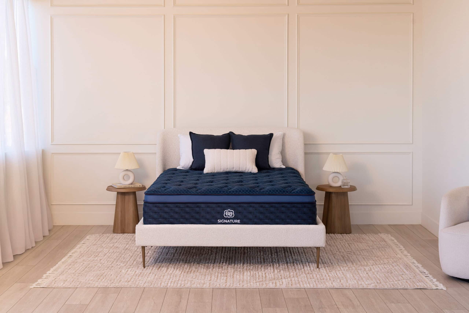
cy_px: 156
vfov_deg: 24.2
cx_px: 234
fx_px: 730
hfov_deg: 35.6
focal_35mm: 56
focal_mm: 56
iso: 800
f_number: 7.1
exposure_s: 1/50
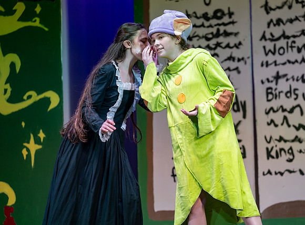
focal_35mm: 217
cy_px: 136
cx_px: 208
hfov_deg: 9.2
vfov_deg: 6.8
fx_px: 1902
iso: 220
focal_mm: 160
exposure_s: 1/400
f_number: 2.8
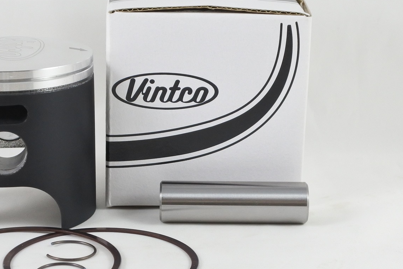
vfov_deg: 21.6
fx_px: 705
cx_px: 102
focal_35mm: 63
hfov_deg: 31.3
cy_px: 146
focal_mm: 15.7
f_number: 4.2
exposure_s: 1/125
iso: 500
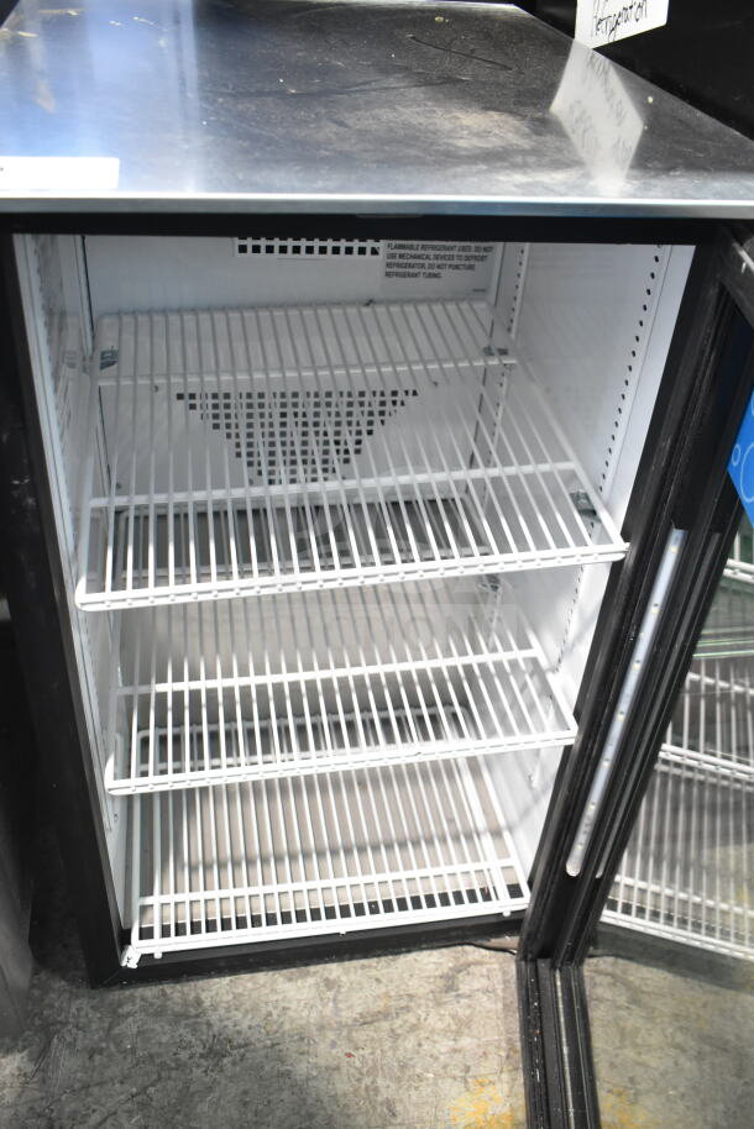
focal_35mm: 32
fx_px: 989
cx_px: 377
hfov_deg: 41.7
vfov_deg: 59.5
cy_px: 564
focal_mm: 21
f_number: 3.8
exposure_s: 1/30
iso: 1800
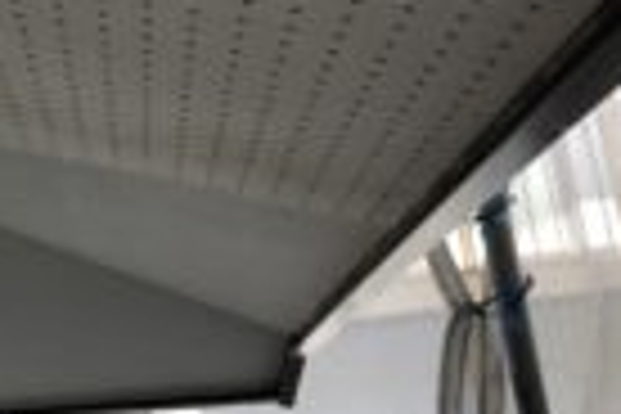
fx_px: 1276
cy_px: 173
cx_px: -50
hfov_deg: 25.5
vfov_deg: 18.4
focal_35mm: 74
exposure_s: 1/251
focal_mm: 3.99
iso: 20
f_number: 1.8
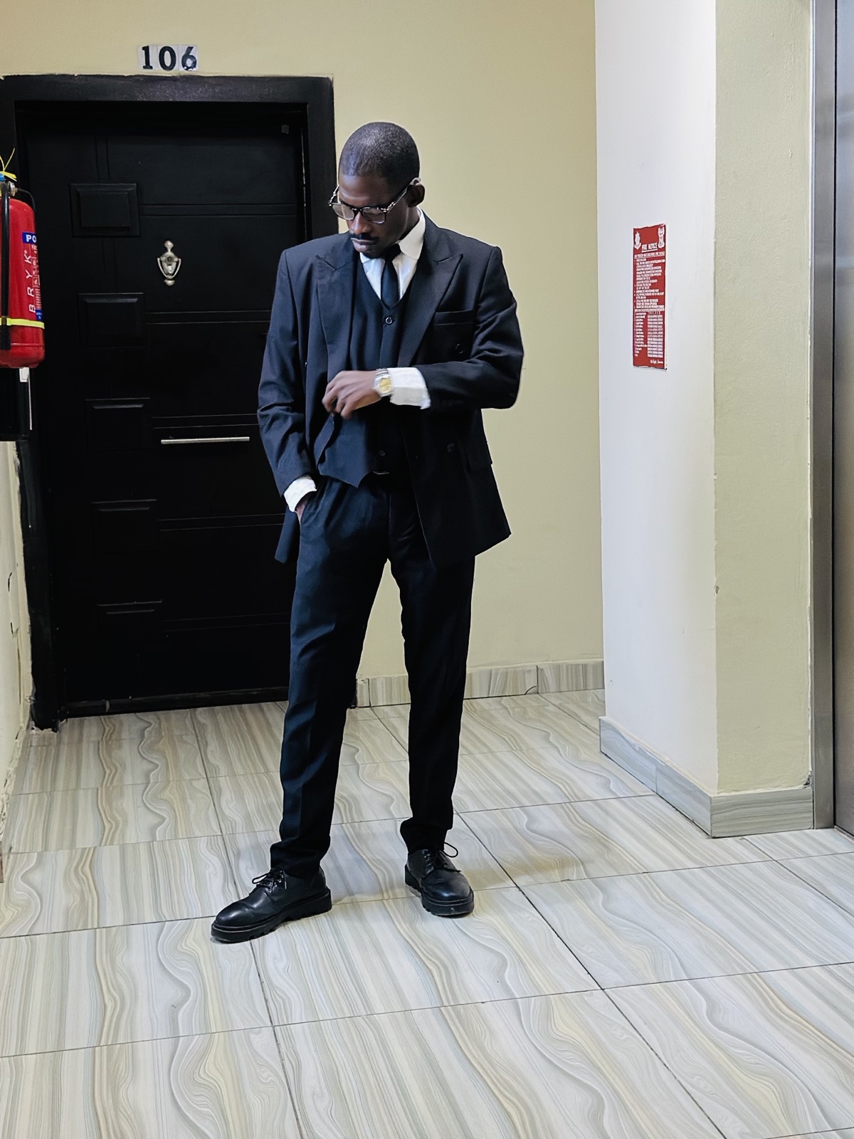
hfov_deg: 30.3
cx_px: 427
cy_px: 570
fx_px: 1579
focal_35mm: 48
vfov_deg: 39.7
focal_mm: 6.86
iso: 1000
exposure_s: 1/14
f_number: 1.78
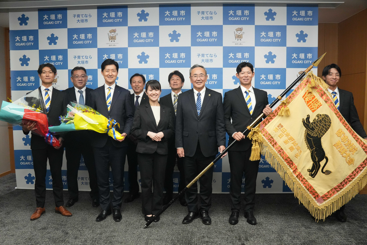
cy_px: 122
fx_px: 321
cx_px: 184
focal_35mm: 32
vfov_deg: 41.7
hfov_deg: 59.5
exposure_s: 1/640
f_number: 3.5
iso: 4000
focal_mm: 21
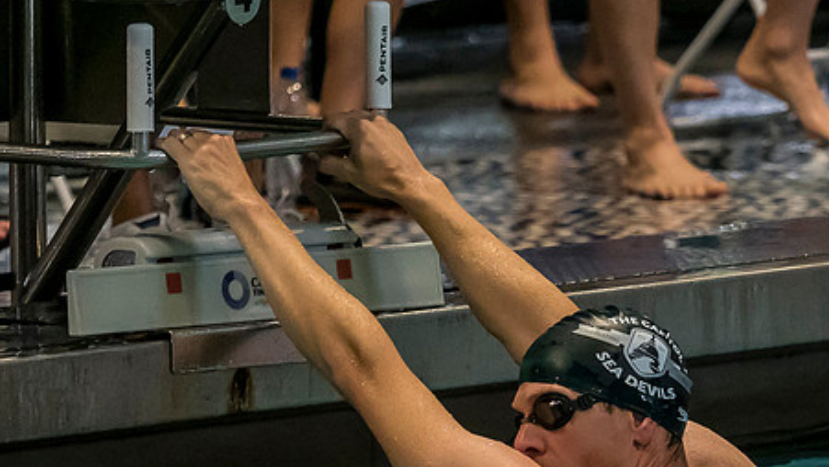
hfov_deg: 3.7
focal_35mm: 576
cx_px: 613
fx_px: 12665
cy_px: 485
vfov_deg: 2.1
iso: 3200
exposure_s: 1/1000
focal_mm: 120
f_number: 2.8
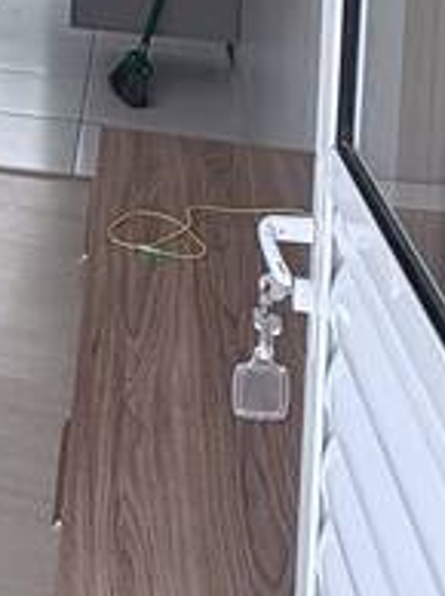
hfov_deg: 15.0
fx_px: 1340
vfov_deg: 22.5
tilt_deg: -6.9
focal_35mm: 78
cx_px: -466
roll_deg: +2.1
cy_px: -175
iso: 64
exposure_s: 1/346
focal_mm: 2.22
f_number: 2.2
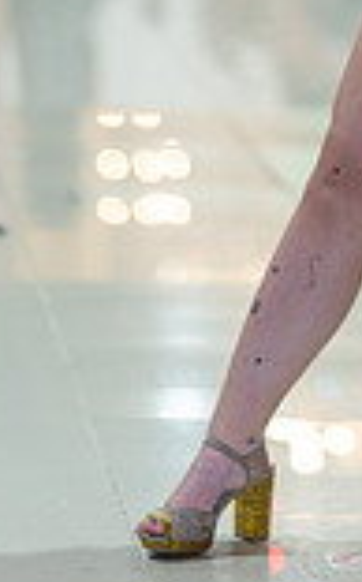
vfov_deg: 8.3
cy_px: -45
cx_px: 448
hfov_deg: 5.2
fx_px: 3961
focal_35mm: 250
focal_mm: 85
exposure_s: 1/160
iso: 200
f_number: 1.4
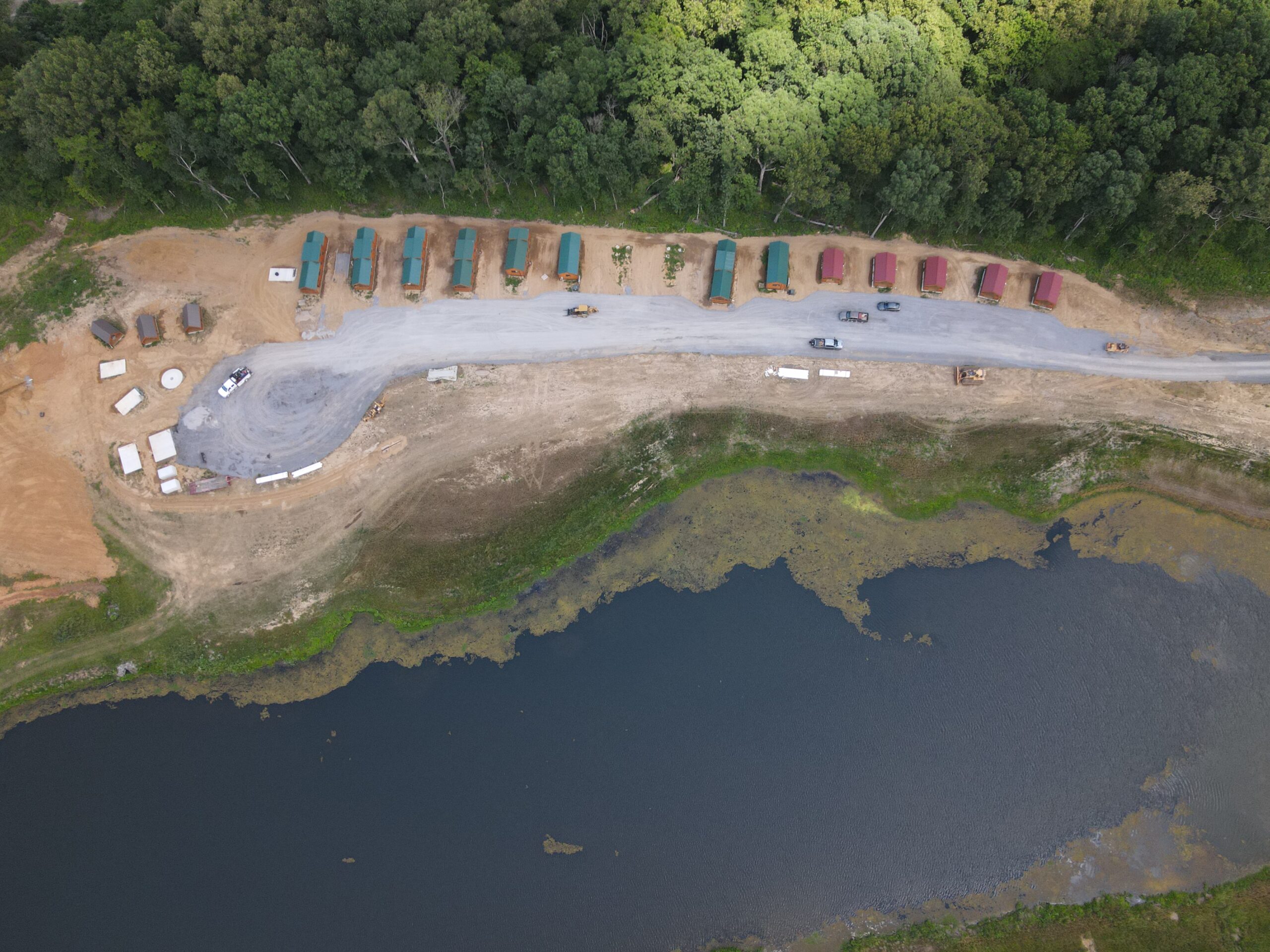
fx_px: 881
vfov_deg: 56.8
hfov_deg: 71.6
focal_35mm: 24
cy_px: 476
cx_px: 635
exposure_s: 1/12.5
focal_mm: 4.5
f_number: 2.8
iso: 420
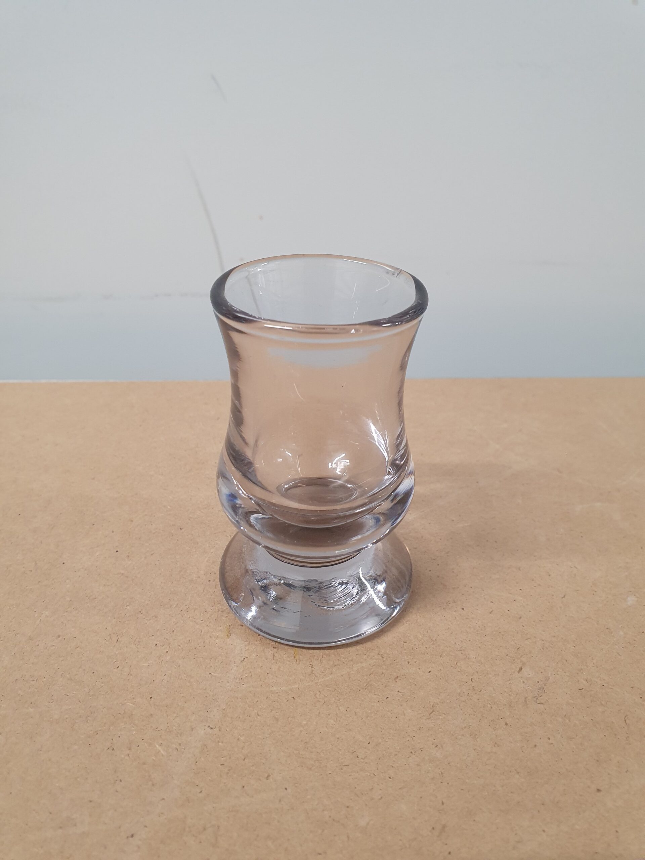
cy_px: 430
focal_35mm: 26
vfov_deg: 67.3
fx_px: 646
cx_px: 322
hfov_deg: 53.1
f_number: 2.4
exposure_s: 1/50
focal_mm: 4.32
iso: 320
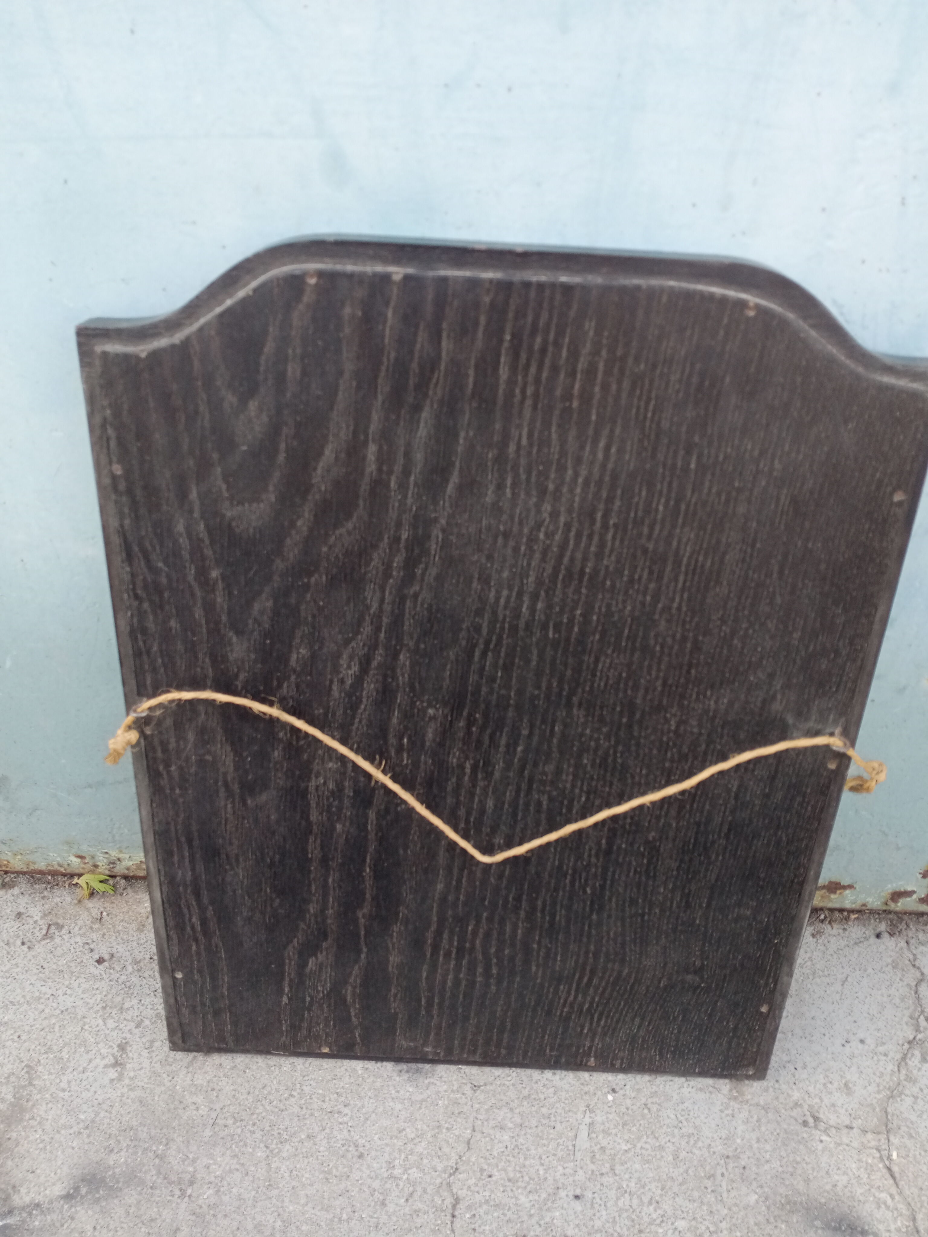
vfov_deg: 63.4
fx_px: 1001
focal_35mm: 28
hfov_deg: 49.7
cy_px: 618
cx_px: 464
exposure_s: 1/100
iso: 118
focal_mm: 4.05
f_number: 1.8
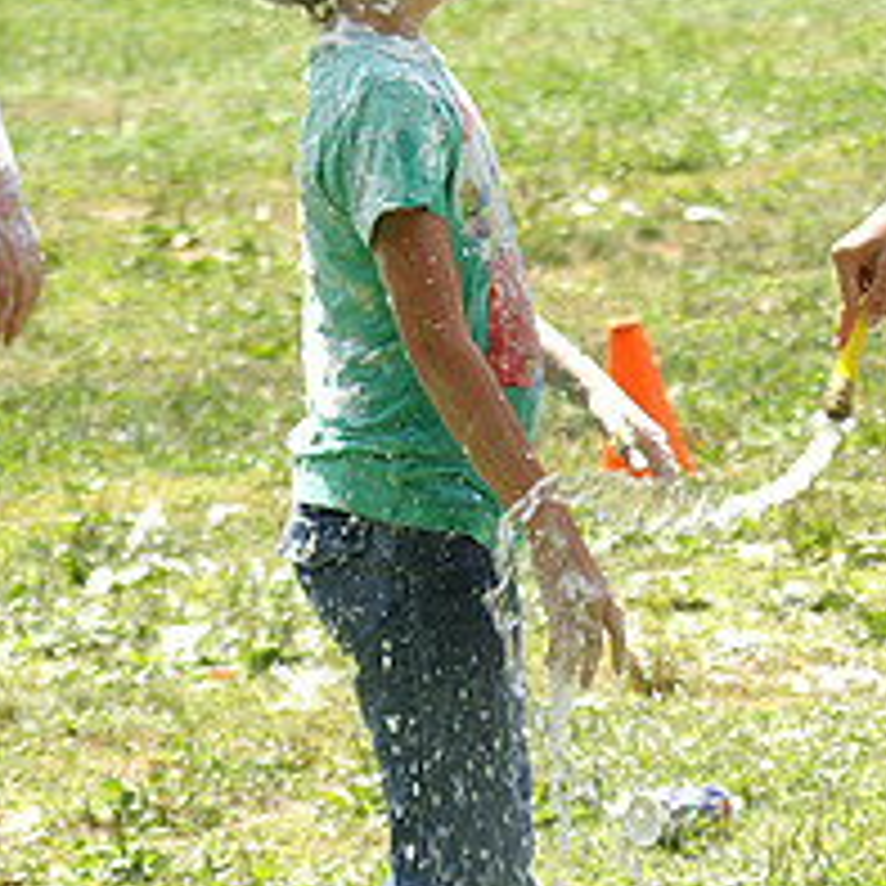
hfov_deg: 6.6
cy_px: 157
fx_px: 7616
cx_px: 1264
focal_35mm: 263
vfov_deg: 6.6
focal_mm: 70
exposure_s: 1/320
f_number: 5.6
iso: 100
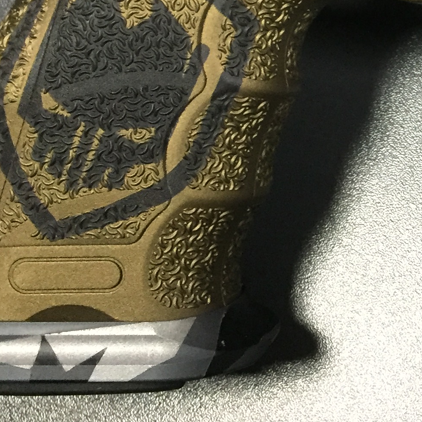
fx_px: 1172
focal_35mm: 85
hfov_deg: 19.1
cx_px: 531
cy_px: -5
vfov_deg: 19.8
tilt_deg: -70.5
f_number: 2.2
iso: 250
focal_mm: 4.15
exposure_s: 1/33
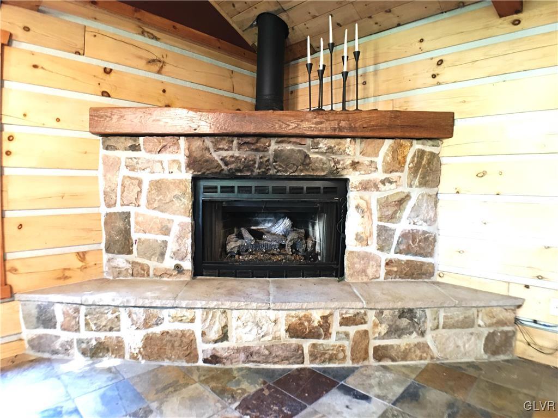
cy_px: 209
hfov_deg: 61.7
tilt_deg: -2.7
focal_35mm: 29
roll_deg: -0.5
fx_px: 467
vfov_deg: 48.2
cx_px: 279
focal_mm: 4.15
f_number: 2.2
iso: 125
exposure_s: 1/4
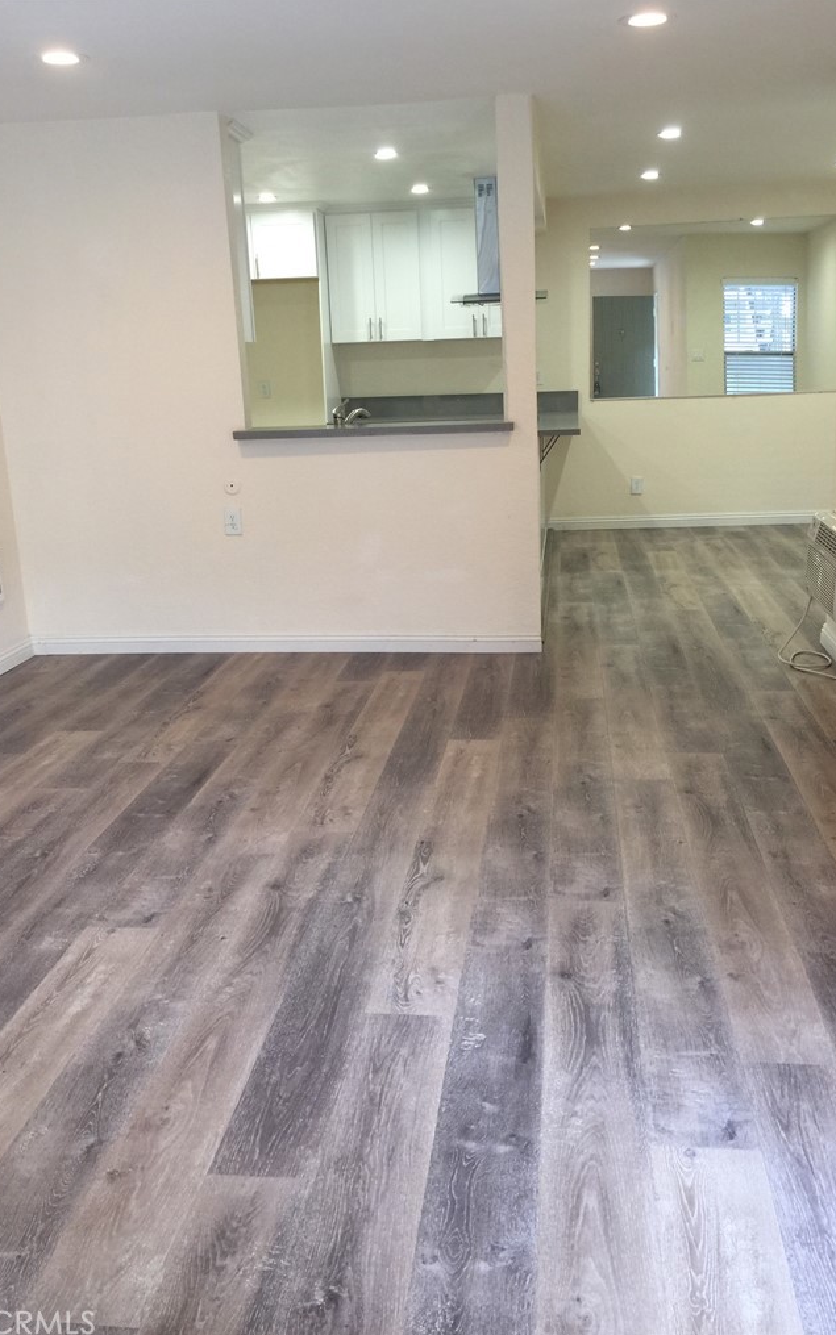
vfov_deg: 61.2
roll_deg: +1.5
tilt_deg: -13.7
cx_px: 424
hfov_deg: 40.6
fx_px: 1129
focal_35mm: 31
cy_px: 668
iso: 40
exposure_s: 1/30
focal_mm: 4.15
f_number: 2.2
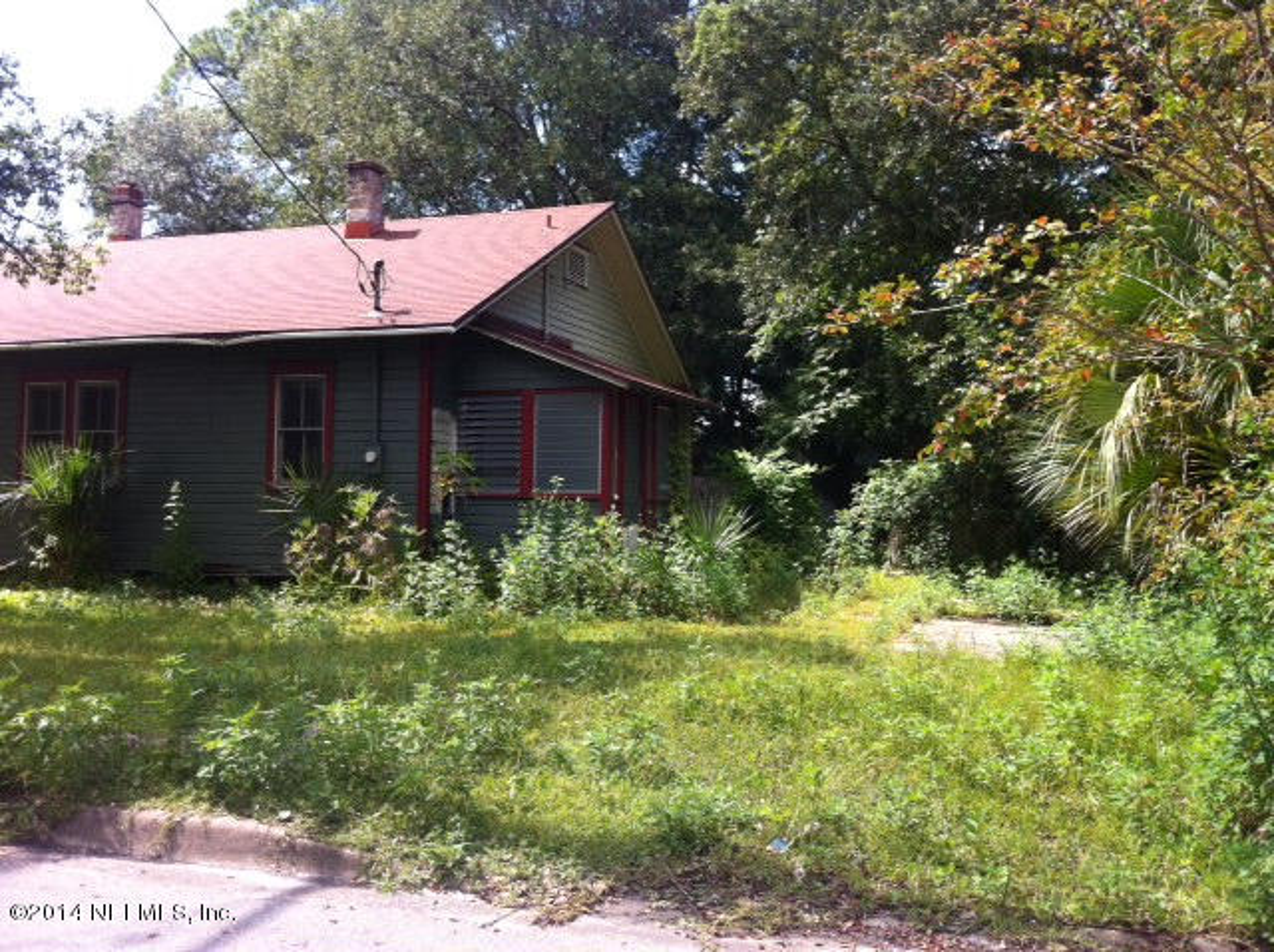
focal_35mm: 35
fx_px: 1286
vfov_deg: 40.6
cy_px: 476
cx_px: 637
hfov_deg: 52.7
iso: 80
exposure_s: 1/311
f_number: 2.8
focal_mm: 3.85
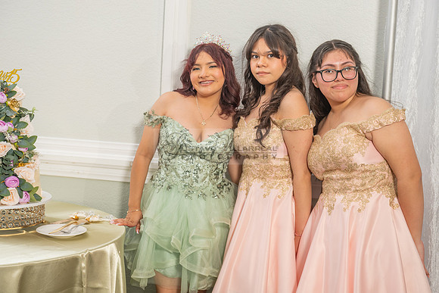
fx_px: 707
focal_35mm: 58
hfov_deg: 34.5
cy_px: 146
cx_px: 220
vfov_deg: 23.4
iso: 500
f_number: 4.5
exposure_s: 1/125
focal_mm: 58
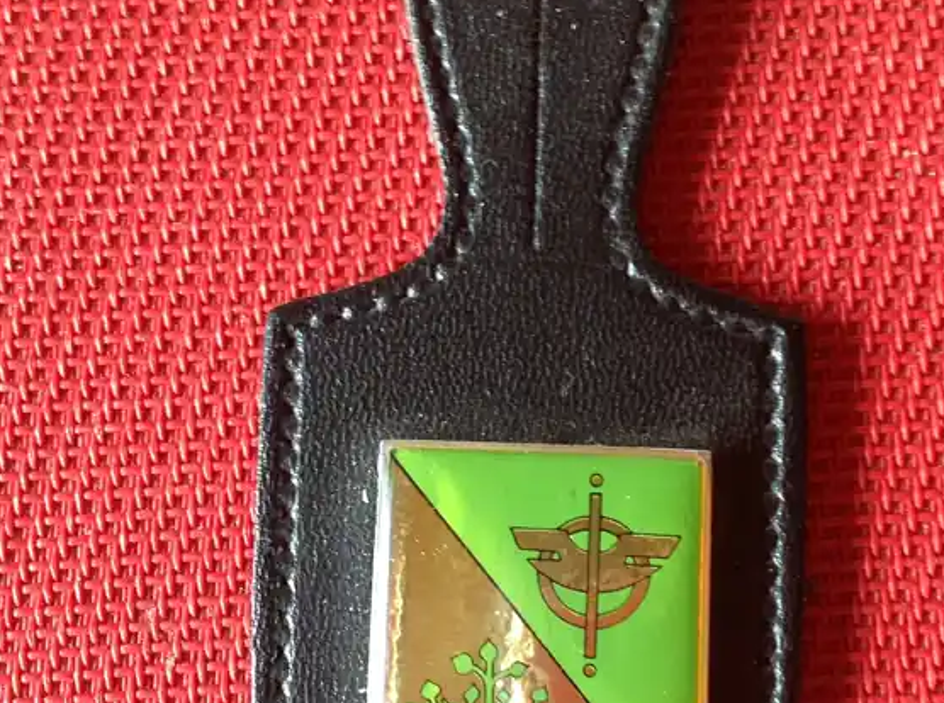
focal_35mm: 63
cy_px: 475
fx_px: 1714
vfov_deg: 23.1
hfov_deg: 30.8
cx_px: 535
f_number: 2.4
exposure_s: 1/15
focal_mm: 4.28
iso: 100
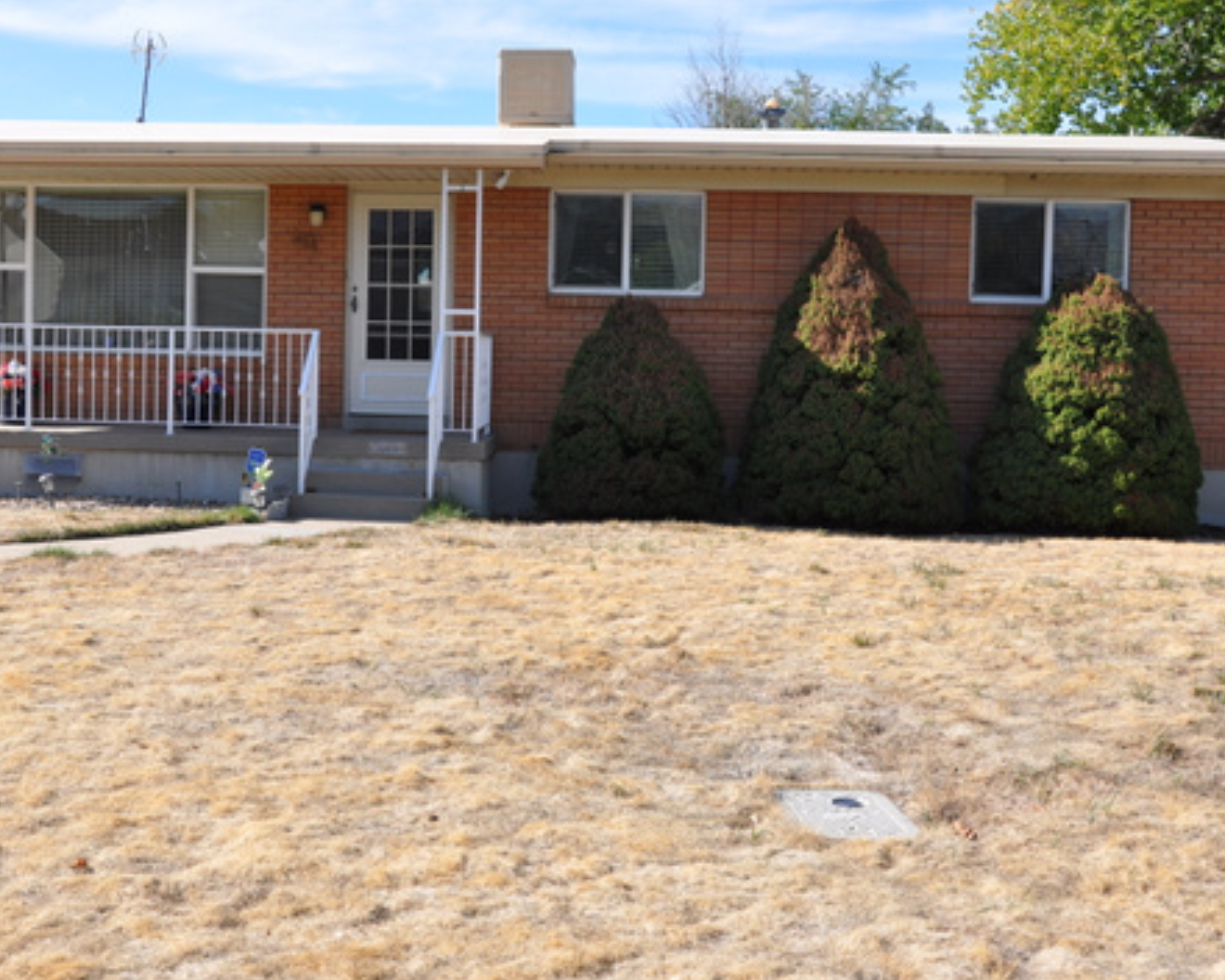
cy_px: 444
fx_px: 1631
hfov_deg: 41.0
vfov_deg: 33.4
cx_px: 518
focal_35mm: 45
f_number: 9
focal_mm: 22
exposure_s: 1/320
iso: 200
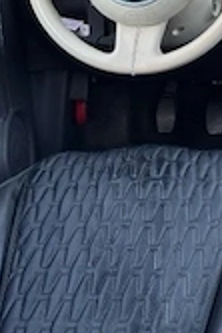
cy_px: -48
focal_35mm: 90
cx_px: 318
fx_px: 831
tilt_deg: -14.7
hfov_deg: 14.4
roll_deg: -1.0
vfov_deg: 21.3
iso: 80
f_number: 1.78
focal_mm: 6.76
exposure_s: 1/75
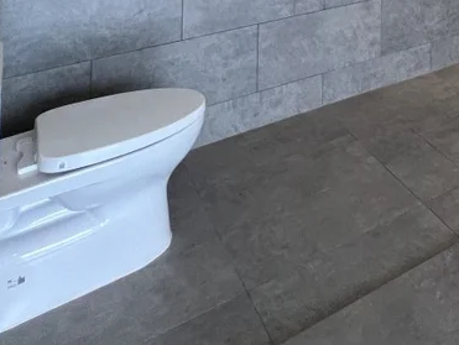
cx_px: 522
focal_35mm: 42
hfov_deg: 36.7
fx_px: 557
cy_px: -197
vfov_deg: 24.8
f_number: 1.8
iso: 80
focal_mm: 1.57
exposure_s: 1/100
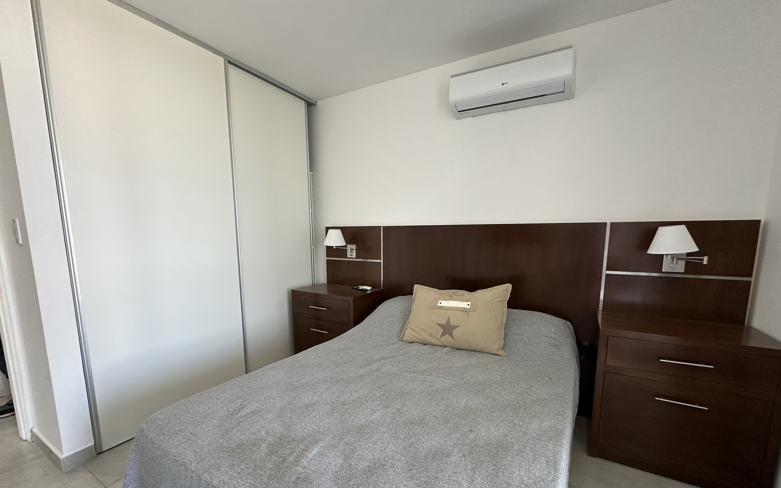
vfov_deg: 74.4
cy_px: 279
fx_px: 319
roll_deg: +0.3
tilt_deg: -7.4
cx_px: 391
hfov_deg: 101.5
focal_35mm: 15
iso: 200
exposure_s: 1/99
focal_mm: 2.22
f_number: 2.2
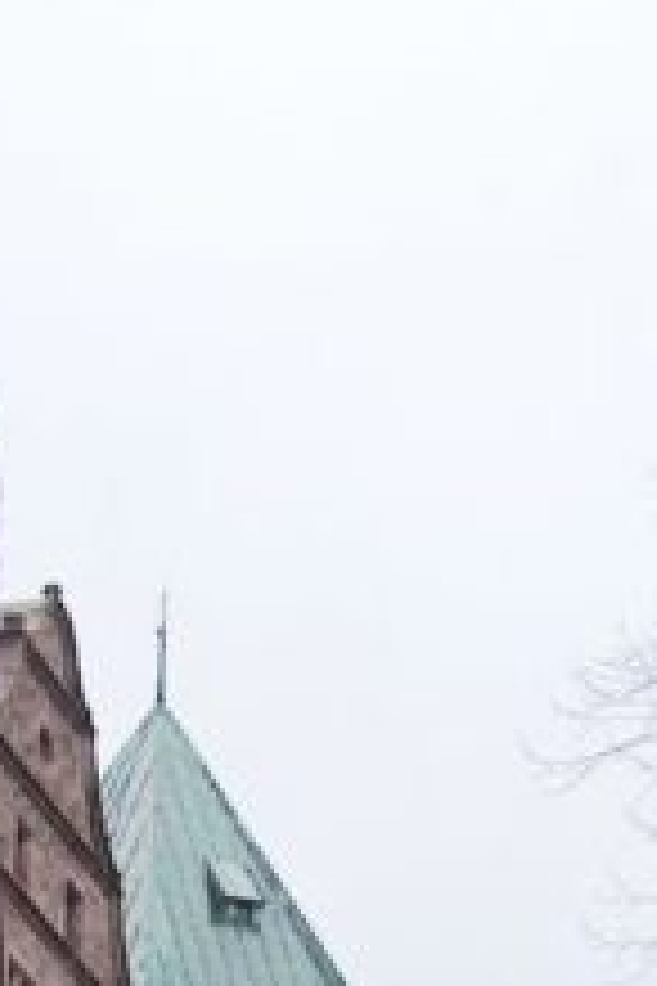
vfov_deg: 13.3
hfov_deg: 9.7
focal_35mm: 141
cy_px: 1706
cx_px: 207
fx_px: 3860
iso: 100
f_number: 3.4
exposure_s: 1/562
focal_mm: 7.6
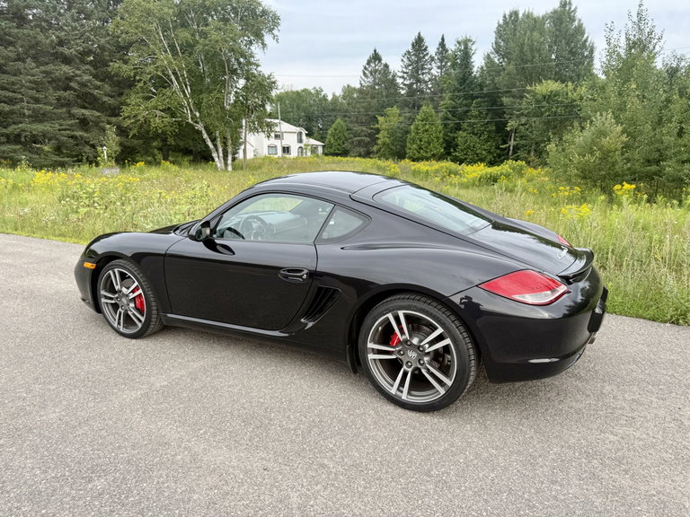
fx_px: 478
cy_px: 258
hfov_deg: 71.6
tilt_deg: -11.6
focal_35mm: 24
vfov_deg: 56.8
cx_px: 345
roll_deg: -0.3
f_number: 1.78
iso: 80
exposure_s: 1/695
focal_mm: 6.76
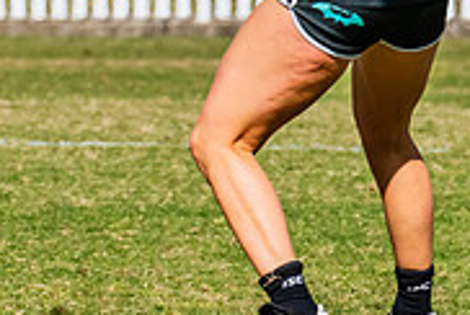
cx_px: -469
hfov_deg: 1.3
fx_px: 21184
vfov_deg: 0.9
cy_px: -118
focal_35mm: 1620
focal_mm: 380
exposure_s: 1/1250
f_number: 16
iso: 800
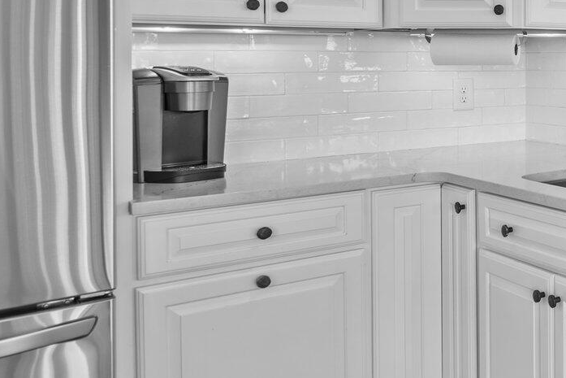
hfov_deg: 29.8
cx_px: 796
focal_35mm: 47
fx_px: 739
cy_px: 65
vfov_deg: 28.0
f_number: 4
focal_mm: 16
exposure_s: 1/6
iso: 100
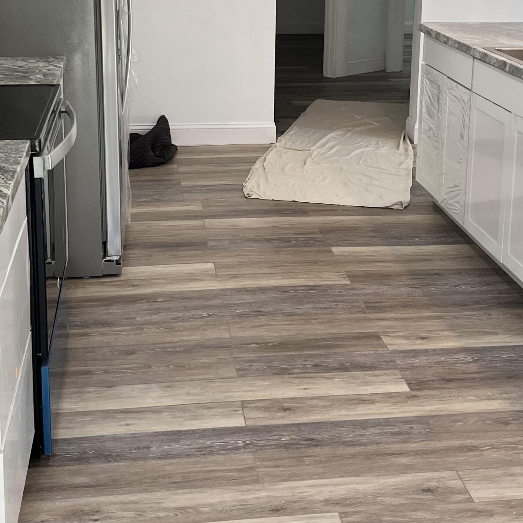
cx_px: 259
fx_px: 991
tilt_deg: -11.9
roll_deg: -0.3
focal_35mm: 58
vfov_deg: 29.0
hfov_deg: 29.6
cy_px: 117
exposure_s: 1/120
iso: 80
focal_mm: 5.1
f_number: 1.6
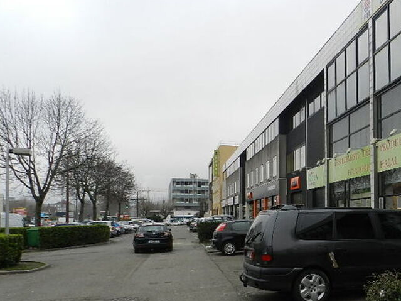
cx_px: 298
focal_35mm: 36
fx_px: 417
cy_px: 202
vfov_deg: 39.2
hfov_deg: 49.4
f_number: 3.4
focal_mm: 4
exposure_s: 1/125
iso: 160
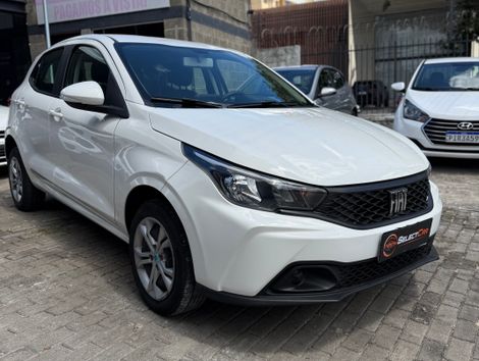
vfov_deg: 56.9
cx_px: 240
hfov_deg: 71.5
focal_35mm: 24
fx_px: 333
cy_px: 180
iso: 80
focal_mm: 6.76
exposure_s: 1/4167
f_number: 1.78
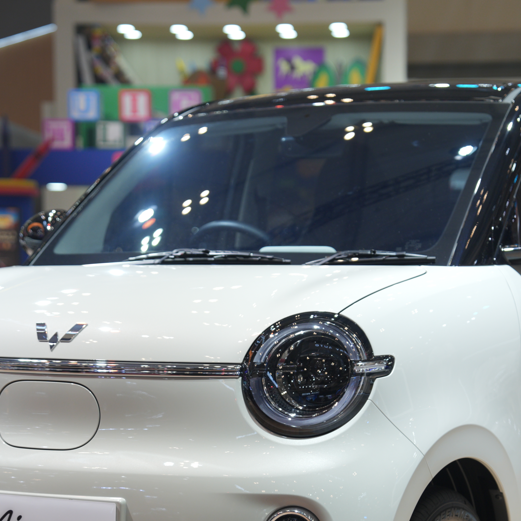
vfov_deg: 16.1
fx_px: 1839
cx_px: 300
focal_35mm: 108
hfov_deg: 16.1
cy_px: 370
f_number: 2.8
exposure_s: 1/200
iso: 400
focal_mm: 58
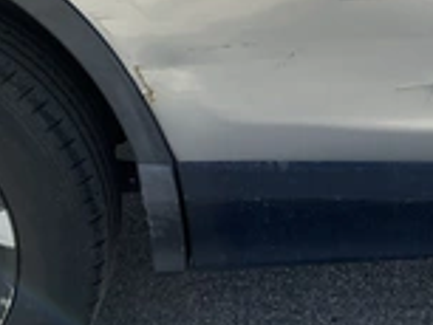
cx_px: 263
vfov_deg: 19.0
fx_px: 914
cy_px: -71
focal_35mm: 73
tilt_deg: -12.5
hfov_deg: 26.6
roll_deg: +2.3
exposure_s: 1/781
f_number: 1.8
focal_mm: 3
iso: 25
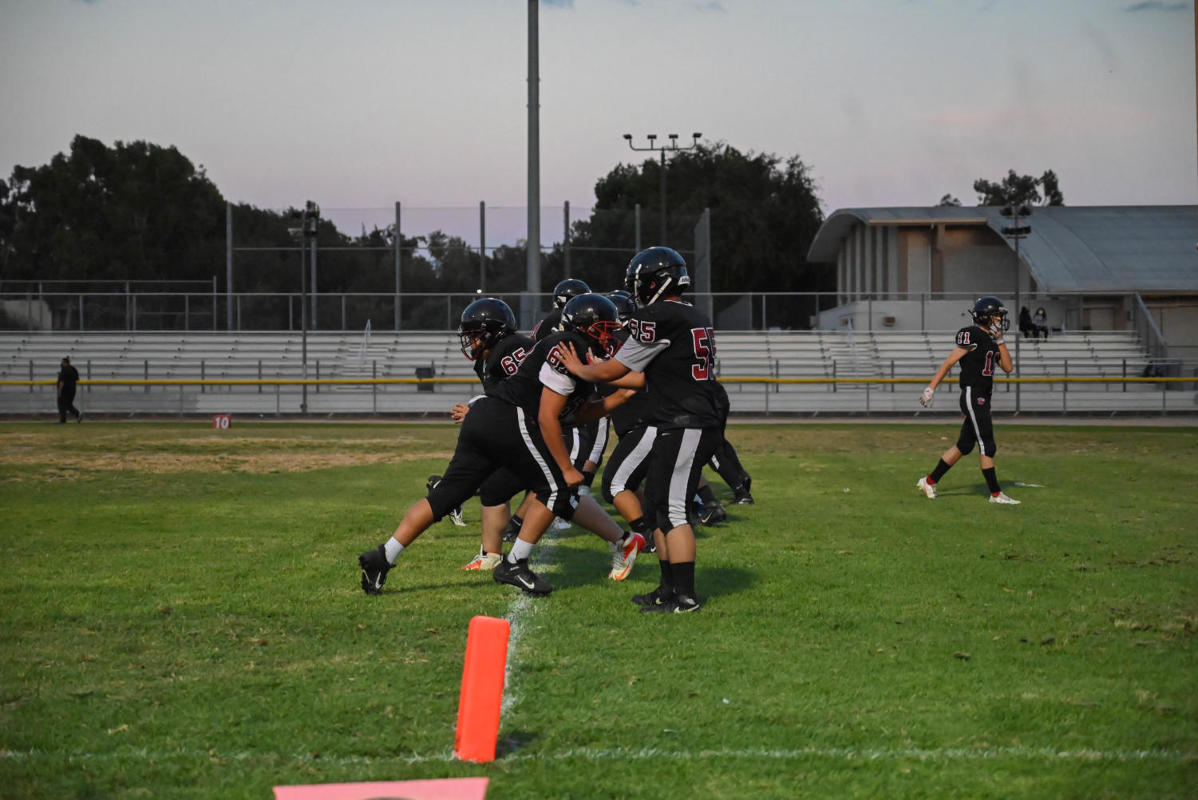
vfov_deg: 19.5
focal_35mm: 70
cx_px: 599
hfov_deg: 28.8
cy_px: 400
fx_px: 2330
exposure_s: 1/3200
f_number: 4
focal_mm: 70
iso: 10000
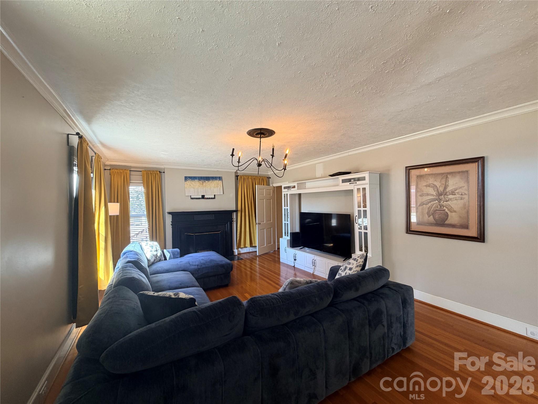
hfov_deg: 102.1
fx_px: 218
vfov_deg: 85.7
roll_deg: +1.4
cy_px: 202
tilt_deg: +0.4
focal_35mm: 14
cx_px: 269
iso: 200
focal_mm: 2.22
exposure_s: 1/60
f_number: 2.2
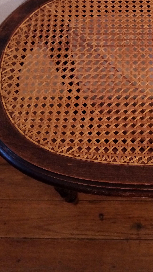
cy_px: 66
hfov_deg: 24.2
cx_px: 138
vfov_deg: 41.5
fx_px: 346
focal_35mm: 48
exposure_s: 1/33.3
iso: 318
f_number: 1.8
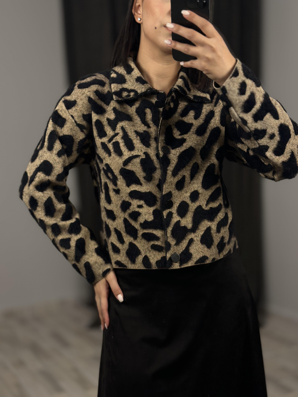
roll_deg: +3.5
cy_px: 198
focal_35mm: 48
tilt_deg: -30.8
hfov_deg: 30.3
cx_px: 149
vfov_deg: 39.7
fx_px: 551
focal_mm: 6.86
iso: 100
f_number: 1.78
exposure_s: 1/100
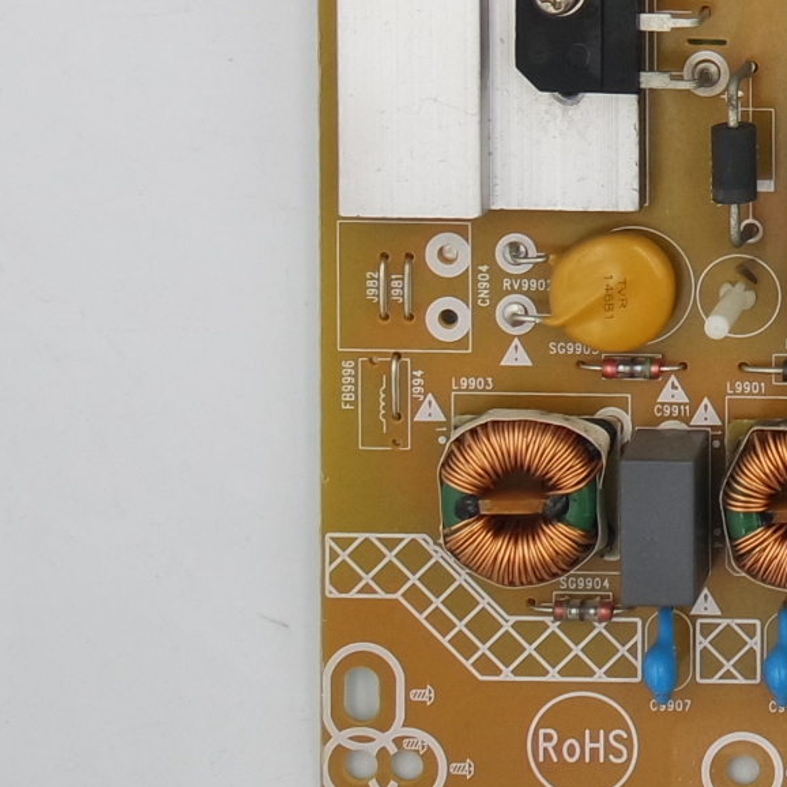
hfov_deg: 10.1
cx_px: 1520
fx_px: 4167
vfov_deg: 10.4
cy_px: -426
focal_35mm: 162
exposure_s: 1/100
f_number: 5.6
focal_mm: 14
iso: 160
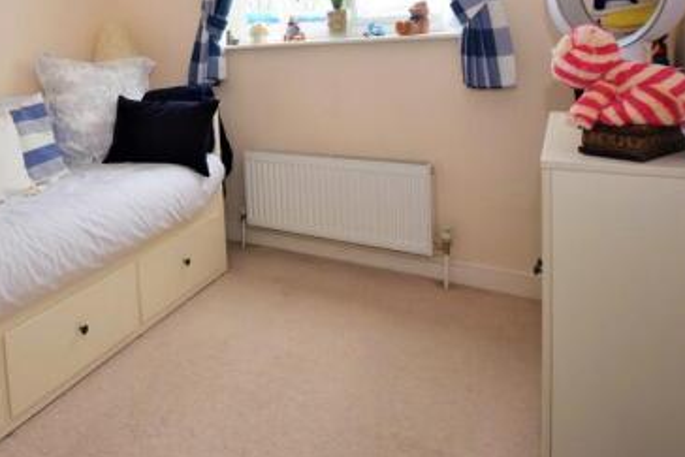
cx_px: 148
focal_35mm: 27
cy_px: 93
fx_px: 514
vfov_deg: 45.6
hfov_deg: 62.3
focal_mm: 10
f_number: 5
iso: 800
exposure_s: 1/100
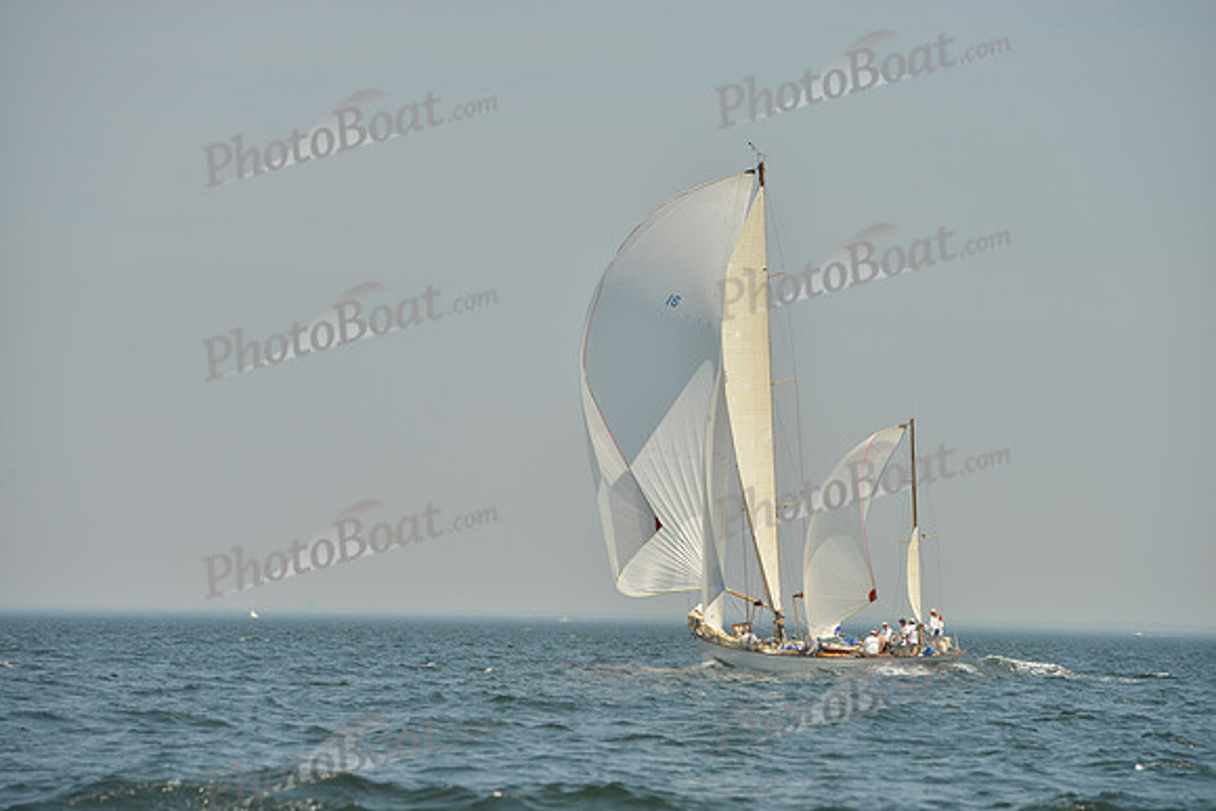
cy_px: 406
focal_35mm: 165
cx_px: 608
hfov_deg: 12.4
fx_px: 5574
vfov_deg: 8.3
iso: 200
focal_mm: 165
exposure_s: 1/1250
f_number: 8
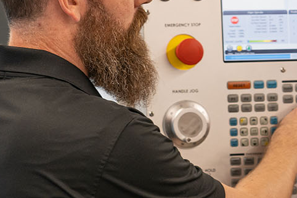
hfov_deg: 9.8
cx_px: 258
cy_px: 61
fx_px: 1725
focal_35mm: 209
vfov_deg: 6.6
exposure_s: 1/160
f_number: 4
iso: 1000
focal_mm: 70
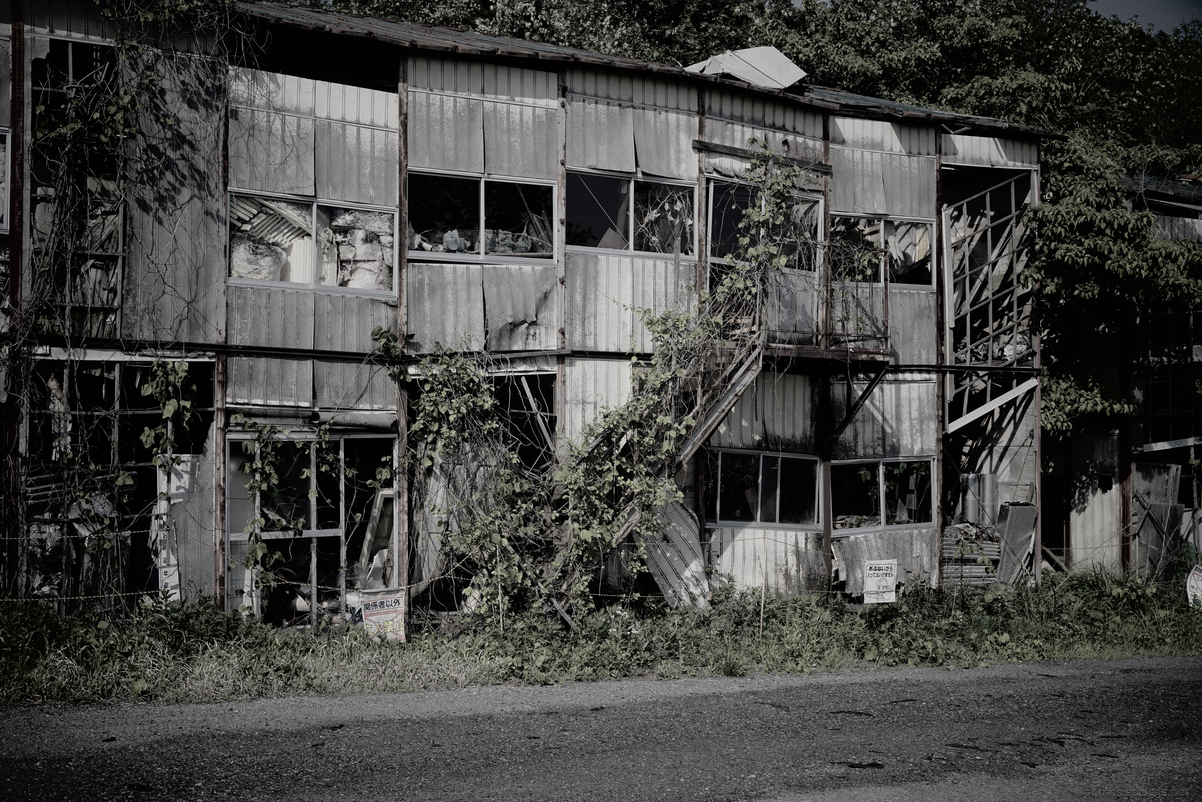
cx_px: 601
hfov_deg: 39.6
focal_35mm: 50
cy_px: 401
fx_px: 1669
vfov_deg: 27.0
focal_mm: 50
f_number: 10
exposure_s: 1/160
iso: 100
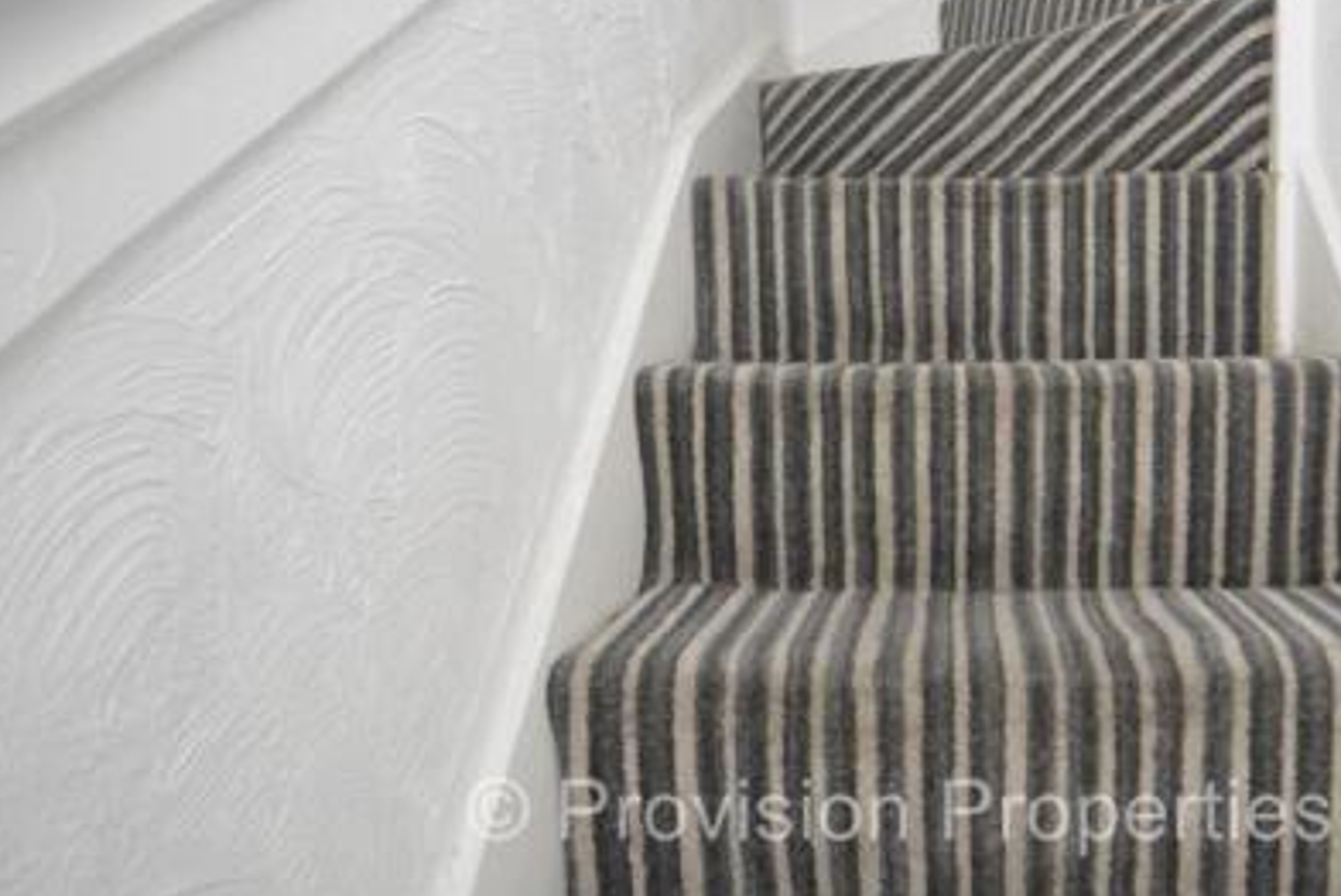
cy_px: 422
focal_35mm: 25
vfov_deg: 51.3
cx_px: 1050
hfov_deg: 65.7
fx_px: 932
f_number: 3.5
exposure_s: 1/30
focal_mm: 10
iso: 3200
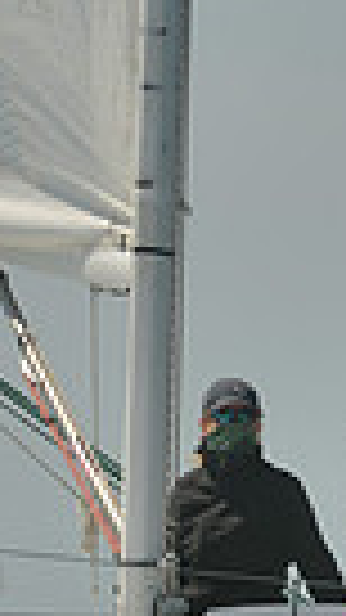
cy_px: 812
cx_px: 243
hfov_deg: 1.1
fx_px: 17316
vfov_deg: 2.0
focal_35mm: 1061
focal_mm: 240
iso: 280
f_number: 9
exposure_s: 1/1250
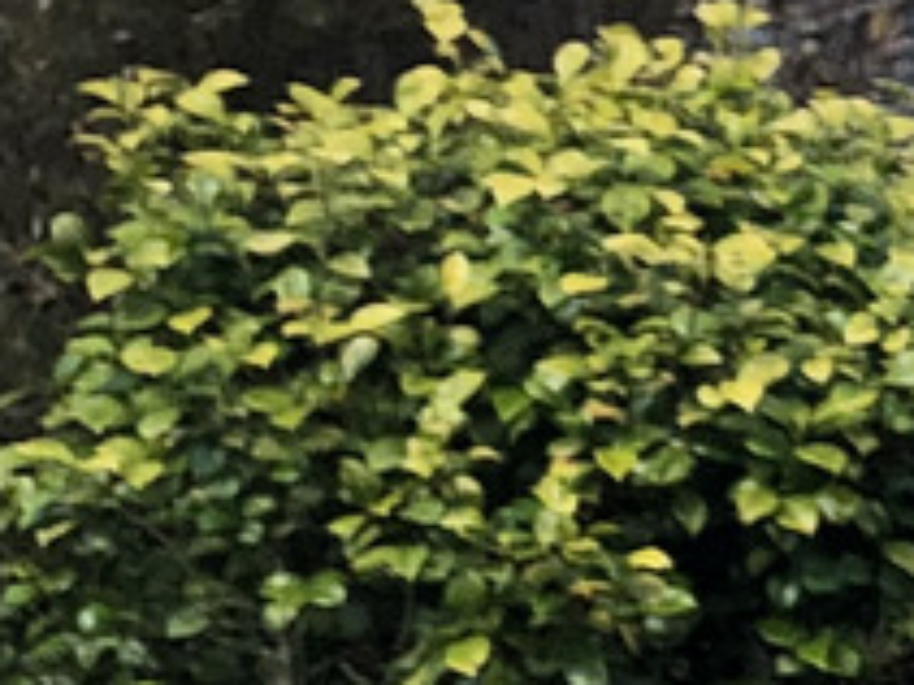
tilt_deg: +3.5
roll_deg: +2.4
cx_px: 2651
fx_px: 5594
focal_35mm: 212
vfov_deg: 7.0
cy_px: 724
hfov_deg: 8.1
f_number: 1.8
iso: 20
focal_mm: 4
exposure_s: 1/1499
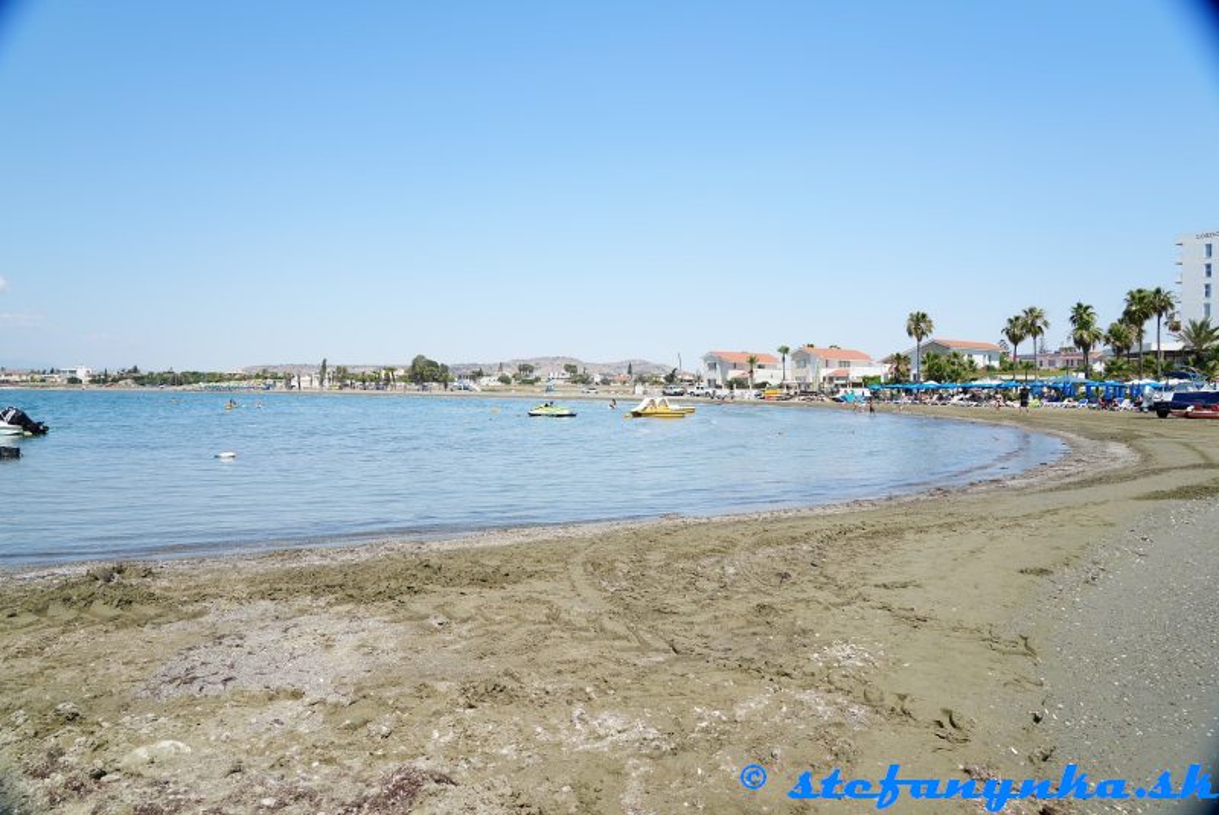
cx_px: 610
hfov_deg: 73.7
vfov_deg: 53.2
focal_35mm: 24
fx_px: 813
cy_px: 408
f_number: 8
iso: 100
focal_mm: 24
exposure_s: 1/100
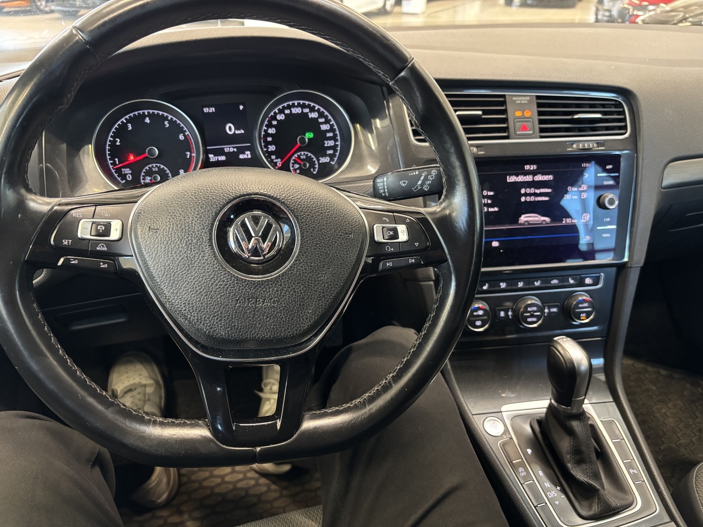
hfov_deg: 67.3
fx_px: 528
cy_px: 264
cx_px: 352
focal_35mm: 26
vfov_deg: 53.1
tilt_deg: -30.0
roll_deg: -0.3
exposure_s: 1/33
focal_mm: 5.96
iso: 400
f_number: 1.6
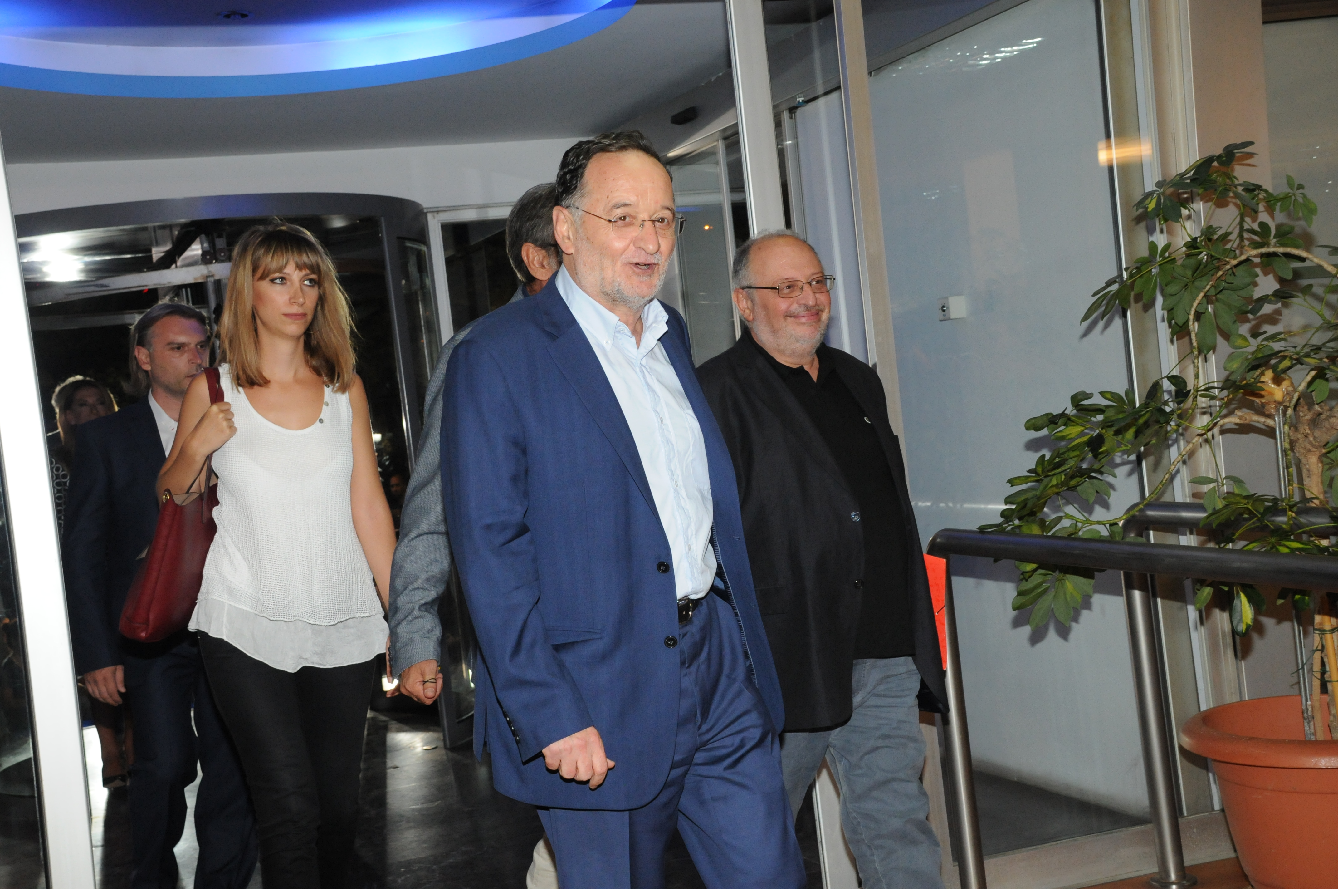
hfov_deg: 41.2
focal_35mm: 48
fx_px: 1782
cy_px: 444
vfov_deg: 28.0
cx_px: 669
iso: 1250
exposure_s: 1/125
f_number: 6.3
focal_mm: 32
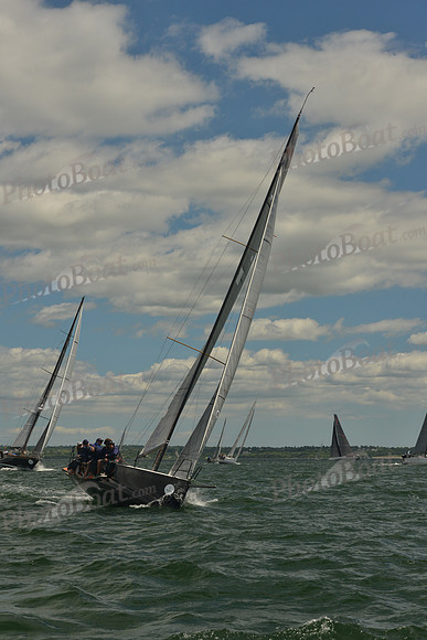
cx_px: 214
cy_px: 320
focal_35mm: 75
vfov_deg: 27.0
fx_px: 1333
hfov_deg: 18.2
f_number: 9
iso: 400
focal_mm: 75
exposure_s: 1/800
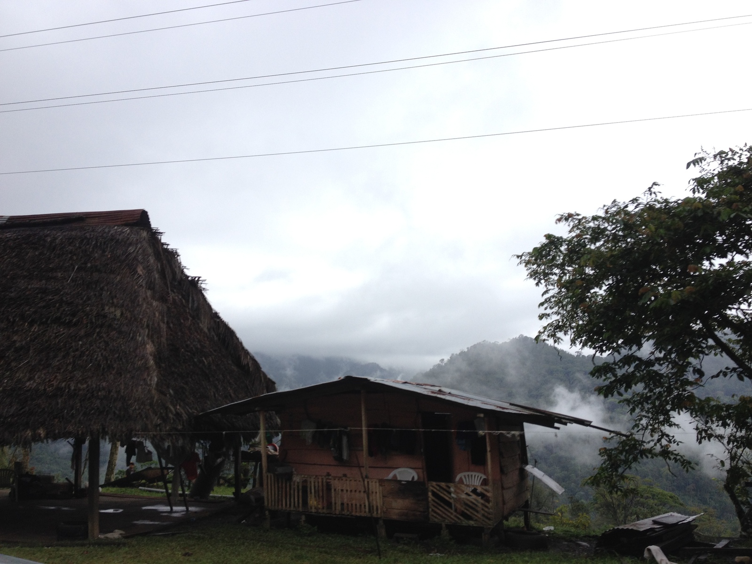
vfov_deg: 40.7
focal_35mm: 35
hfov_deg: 52.6
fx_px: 760
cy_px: 282
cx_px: 376
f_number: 2.4
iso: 50
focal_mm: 4.28
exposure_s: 1/708
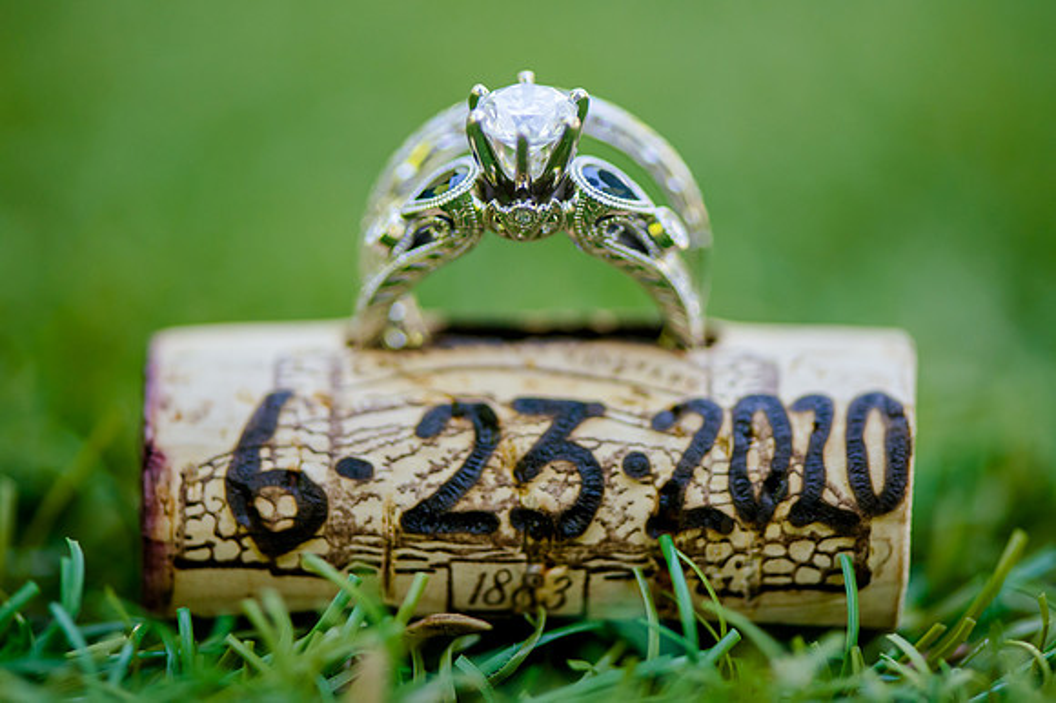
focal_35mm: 126
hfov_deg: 16.2
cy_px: 285
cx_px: 528
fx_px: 3705
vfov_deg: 10.8
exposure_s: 1/640
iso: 800
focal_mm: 105
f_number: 3.5
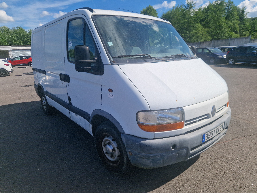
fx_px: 171
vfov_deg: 58.9
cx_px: 128
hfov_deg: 73.9
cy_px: 96
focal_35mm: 23
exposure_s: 1/2500
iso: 50
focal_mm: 5.4
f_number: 1.8
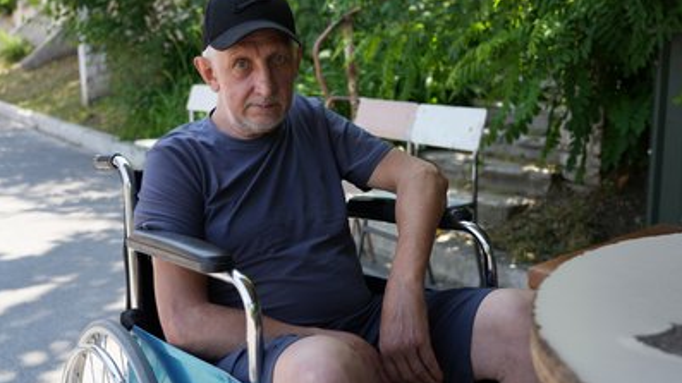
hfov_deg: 52.8
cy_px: 161
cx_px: 340
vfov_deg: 31.1
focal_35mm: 38
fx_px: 687
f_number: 4
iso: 100
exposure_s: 1/200
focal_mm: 36
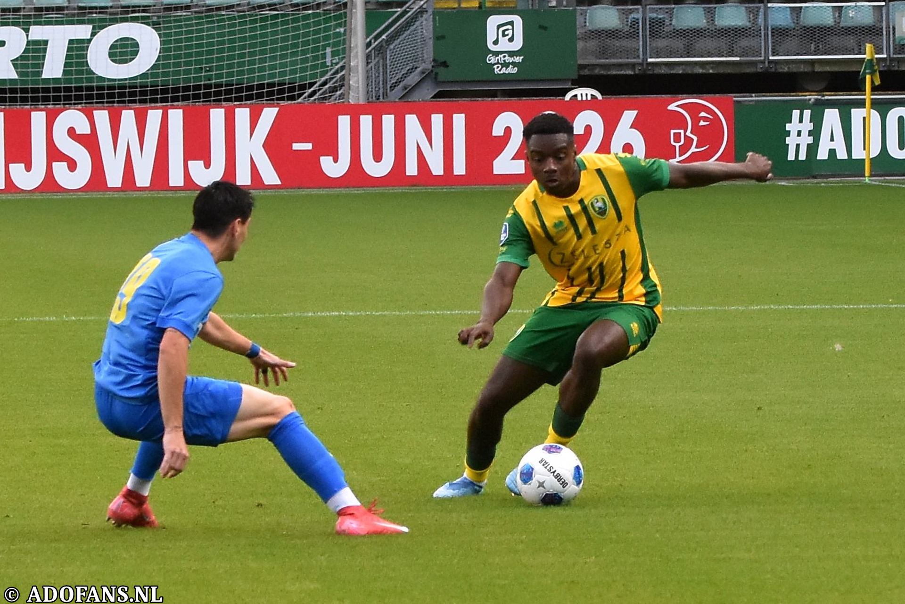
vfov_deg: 13.0
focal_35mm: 105
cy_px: 302
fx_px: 2639
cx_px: 452
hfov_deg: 19.5
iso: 900
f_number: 4
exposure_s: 1/1000
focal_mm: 70
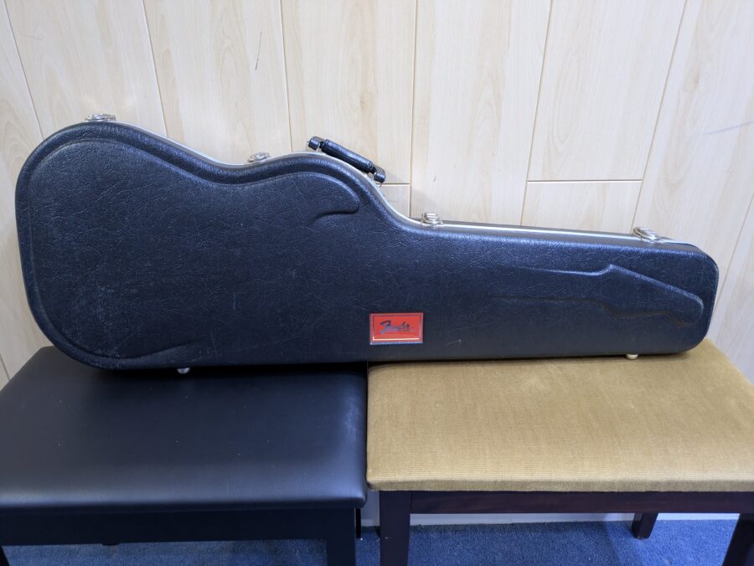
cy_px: 283
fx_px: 545
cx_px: 377
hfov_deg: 69.4
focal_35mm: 25
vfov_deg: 54.9
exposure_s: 1/25
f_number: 1.89
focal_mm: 5.43
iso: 1347
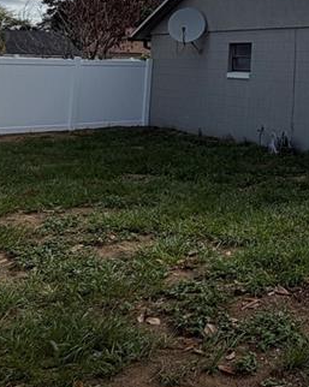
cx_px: 412
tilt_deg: +5.8
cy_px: 11
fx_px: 584
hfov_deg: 25.2
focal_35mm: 51
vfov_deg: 33.9
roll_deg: -1.2
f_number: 2.2
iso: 20
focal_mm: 2.22
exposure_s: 1/1211
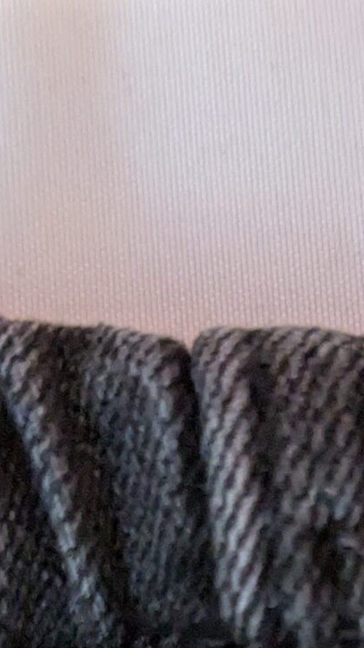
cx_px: 293
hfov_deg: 14.6
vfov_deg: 22.7
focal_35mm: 82
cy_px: 875
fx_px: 1408
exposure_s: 1/60
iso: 1452
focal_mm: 4.38
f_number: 1.73
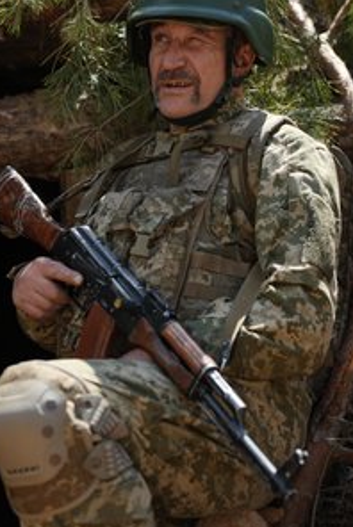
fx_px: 1247
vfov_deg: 23.9
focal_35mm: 85
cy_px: 239
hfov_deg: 16.1
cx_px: 140
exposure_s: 1/640
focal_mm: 63
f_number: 2.8
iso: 80
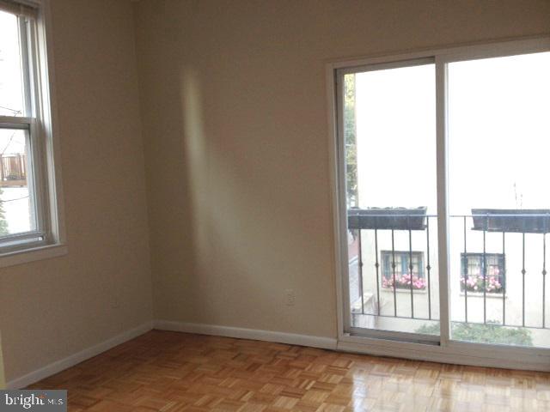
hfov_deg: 52.6
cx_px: 275
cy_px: 206
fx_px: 556
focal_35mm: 35
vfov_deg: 40.7
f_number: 2.4
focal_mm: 4.28
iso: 80
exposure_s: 1/40
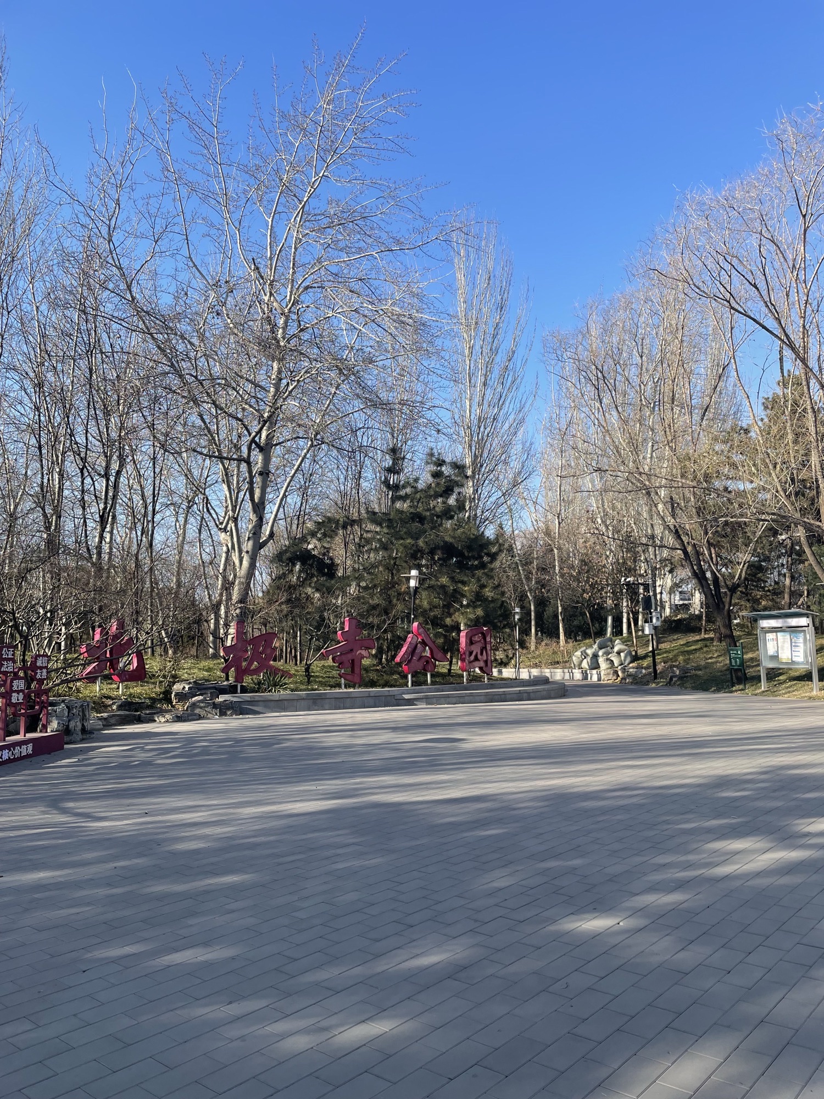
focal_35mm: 26
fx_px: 825
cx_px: 412
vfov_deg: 67.3
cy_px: 550
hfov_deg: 53.1
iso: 32
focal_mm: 4.2
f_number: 1.6
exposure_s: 1/1490
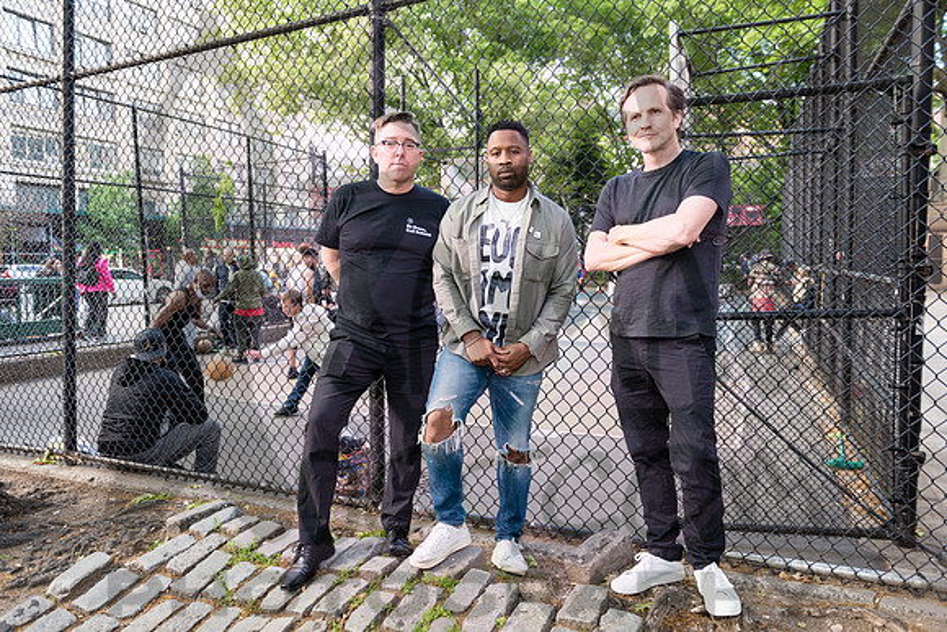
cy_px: 316
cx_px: 474
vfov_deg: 48.0
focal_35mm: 27
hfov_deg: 67.4
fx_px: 710
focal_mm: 27
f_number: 3.2
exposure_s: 1/125
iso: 800
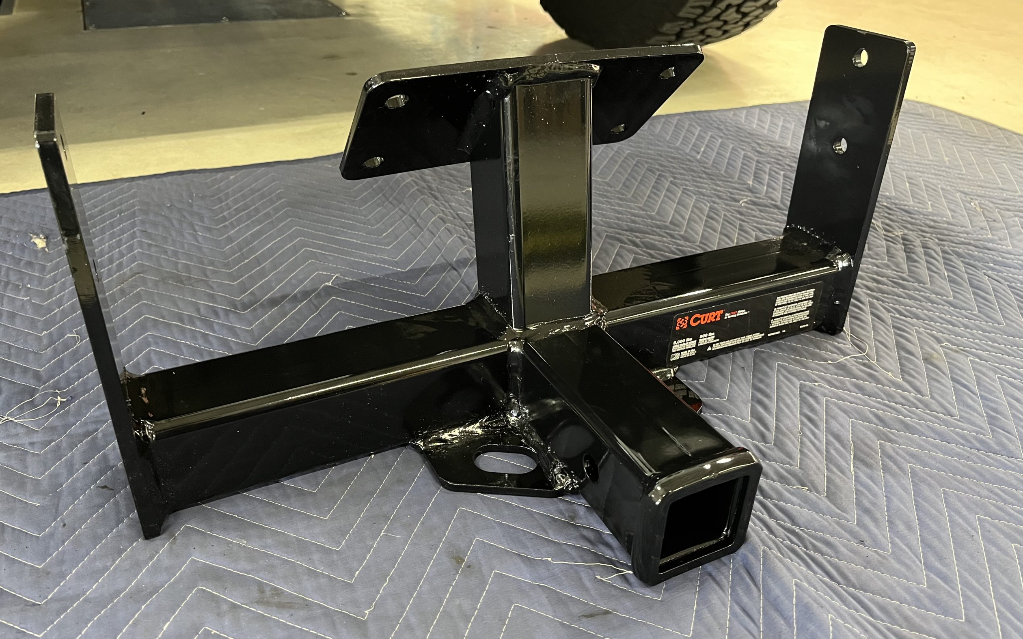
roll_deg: -2.5
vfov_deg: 44.5
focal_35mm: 28
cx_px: 505
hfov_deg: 66.5
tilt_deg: -30.7
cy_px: 303
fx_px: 781
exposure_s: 1/50
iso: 400
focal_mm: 5.1
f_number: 1.6
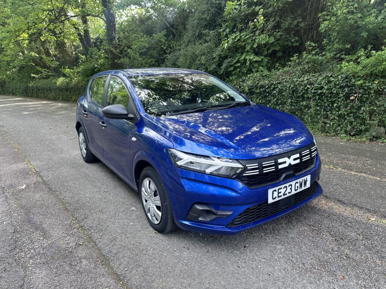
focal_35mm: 24
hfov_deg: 71.6
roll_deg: -2.0
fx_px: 268
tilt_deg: -13.1
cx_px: 193
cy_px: 144
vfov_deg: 56.8
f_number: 1.78
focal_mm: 6.86
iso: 64
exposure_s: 1/121
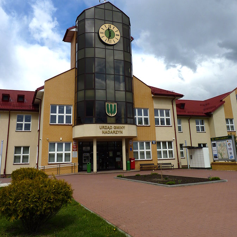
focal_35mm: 32
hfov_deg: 51.1
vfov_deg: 50.4
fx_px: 248
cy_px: 83
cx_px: 119
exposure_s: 1/320
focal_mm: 4.8
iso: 80
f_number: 5.6
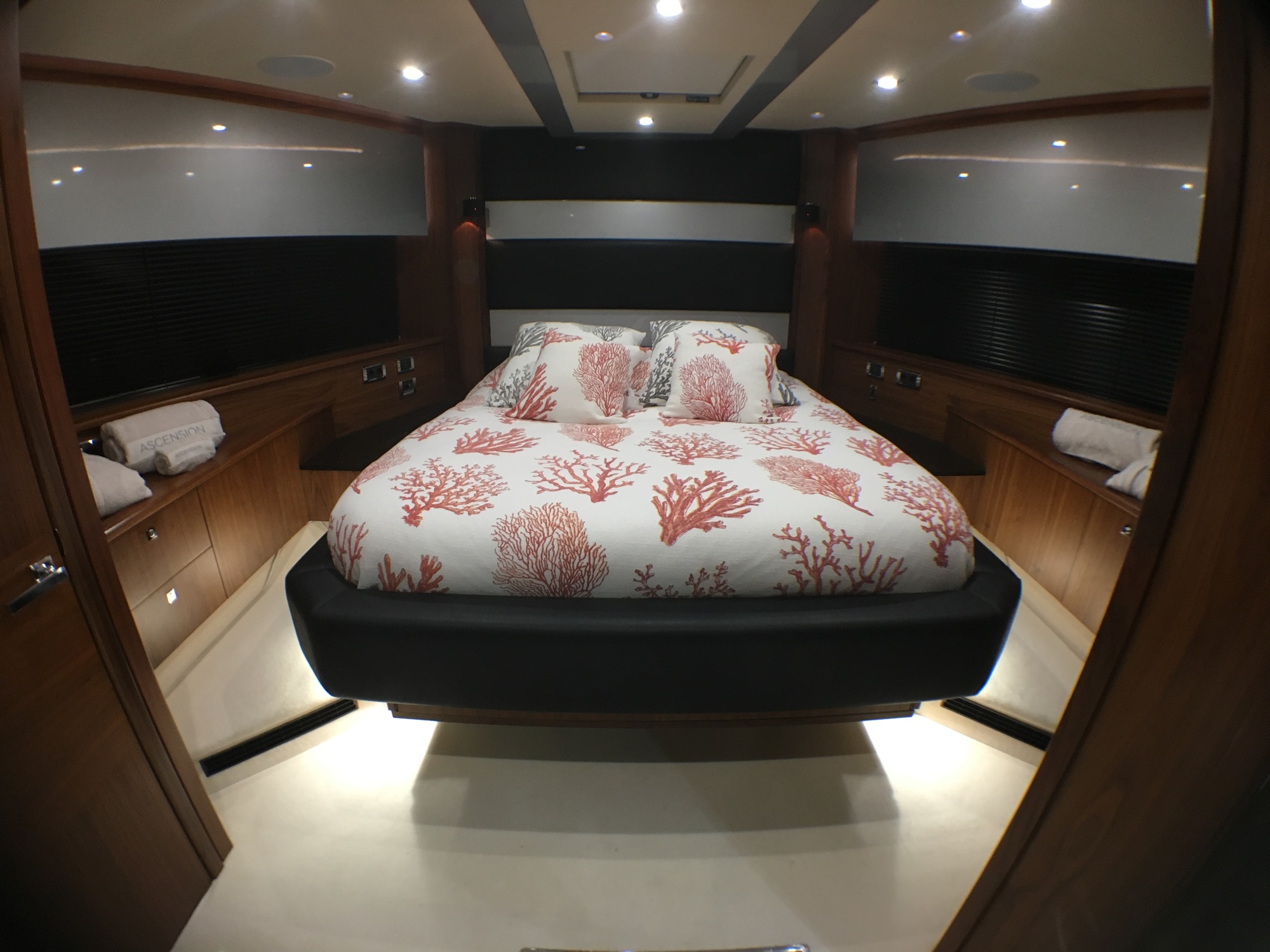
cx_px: 635
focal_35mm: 29
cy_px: 476
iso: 125
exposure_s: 1/33
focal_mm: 4.15
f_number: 2.2
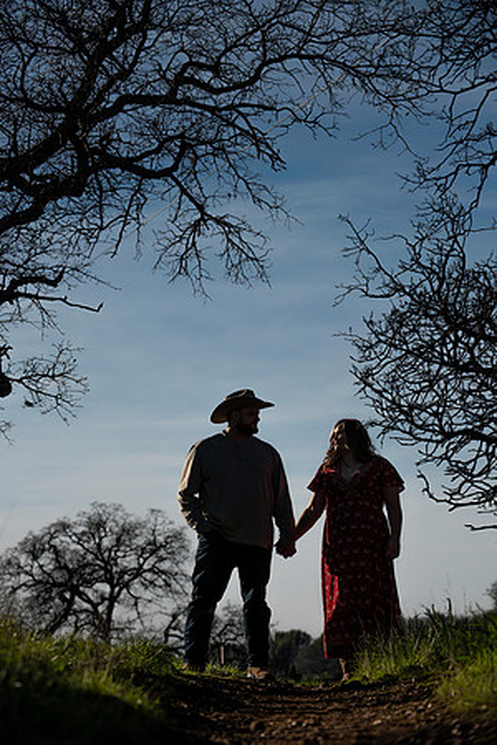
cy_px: 372
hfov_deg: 14.4
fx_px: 1967
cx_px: 248
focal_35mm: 95
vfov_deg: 21.5
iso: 50
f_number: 4.5
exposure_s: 1/2000
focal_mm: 95
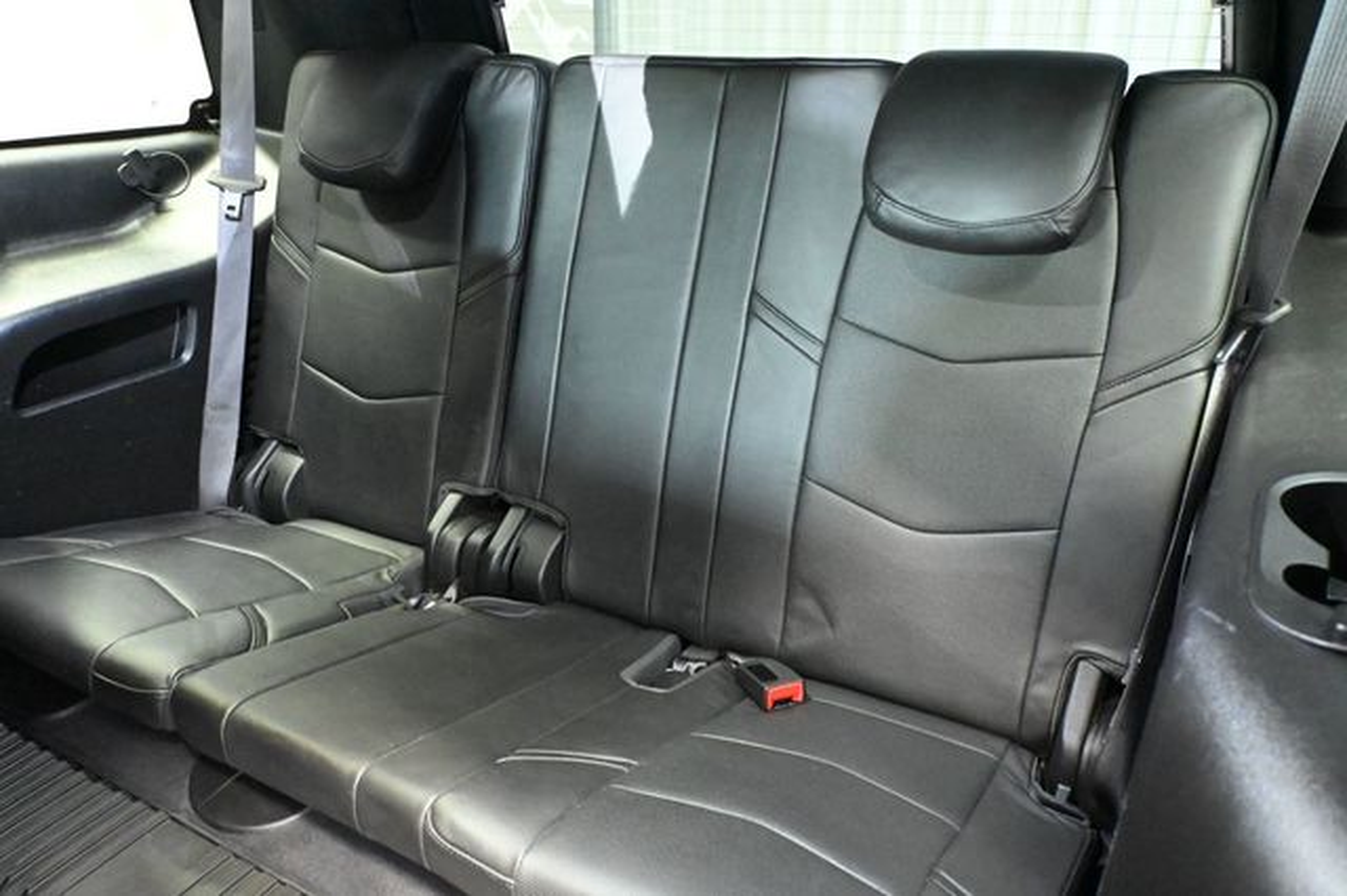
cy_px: 448
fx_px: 1066
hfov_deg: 64.6
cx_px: 674
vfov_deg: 45.6
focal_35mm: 28
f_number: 3.8
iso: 12800
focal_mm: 19
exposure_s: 1/6
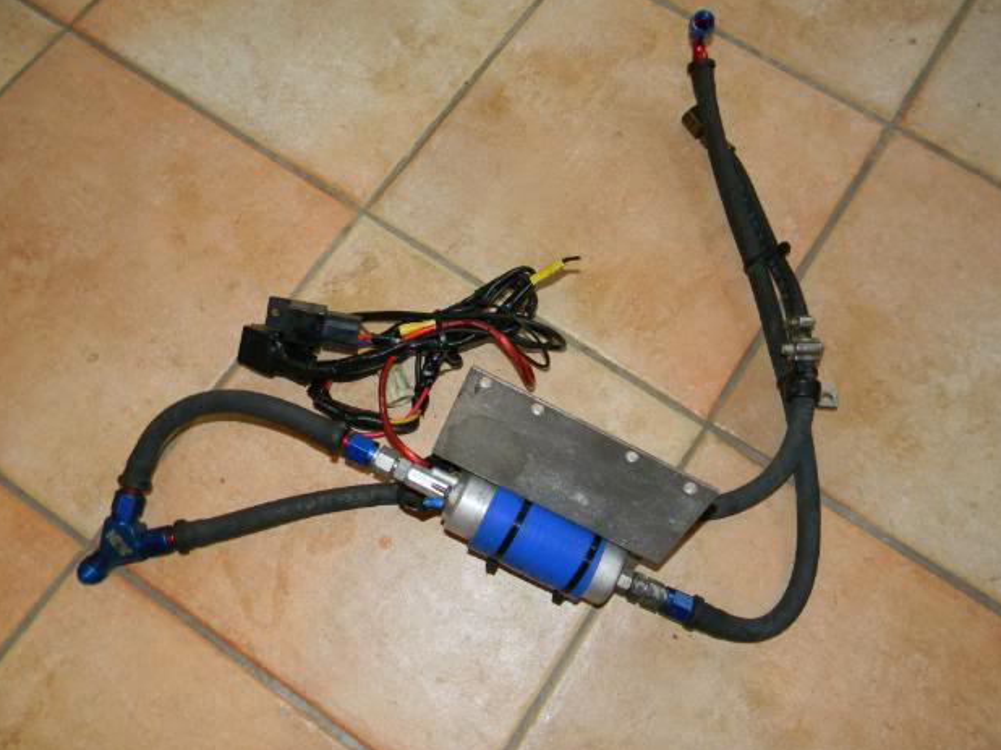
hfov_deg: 61.7
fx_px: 838
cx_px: 513
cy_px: 382
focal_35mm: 29
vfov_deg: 48.2
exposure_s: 1/26
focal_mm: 5
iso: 200
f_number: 3.5
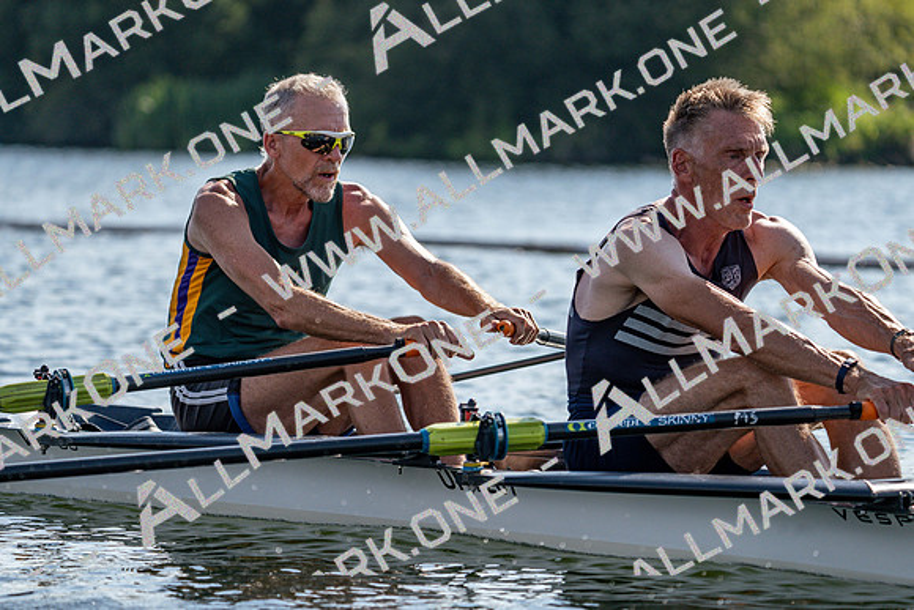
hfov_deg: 8.6
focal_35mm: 239
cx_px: 457
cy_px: 305
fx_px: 6069
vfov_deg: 5.8
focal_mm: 239
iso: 250
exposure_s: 1/1600
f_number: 5.6
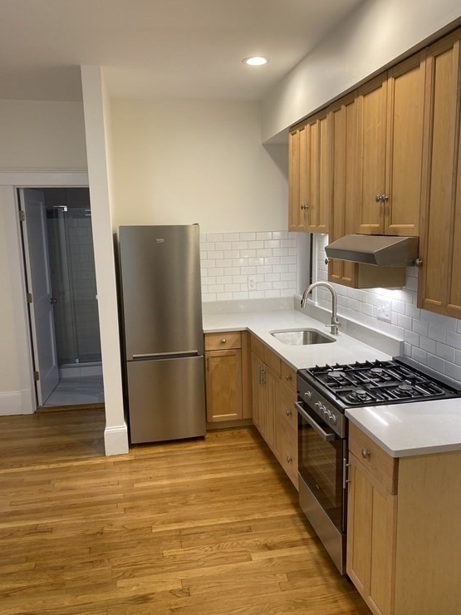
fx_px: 479
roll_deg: +1.1
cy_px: 303
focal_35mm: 27
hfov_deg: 51.3
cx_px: 223
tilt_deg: -8.3
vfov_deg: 65.3
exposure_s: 1/120
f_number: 1.8
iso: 125
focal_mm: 4.25
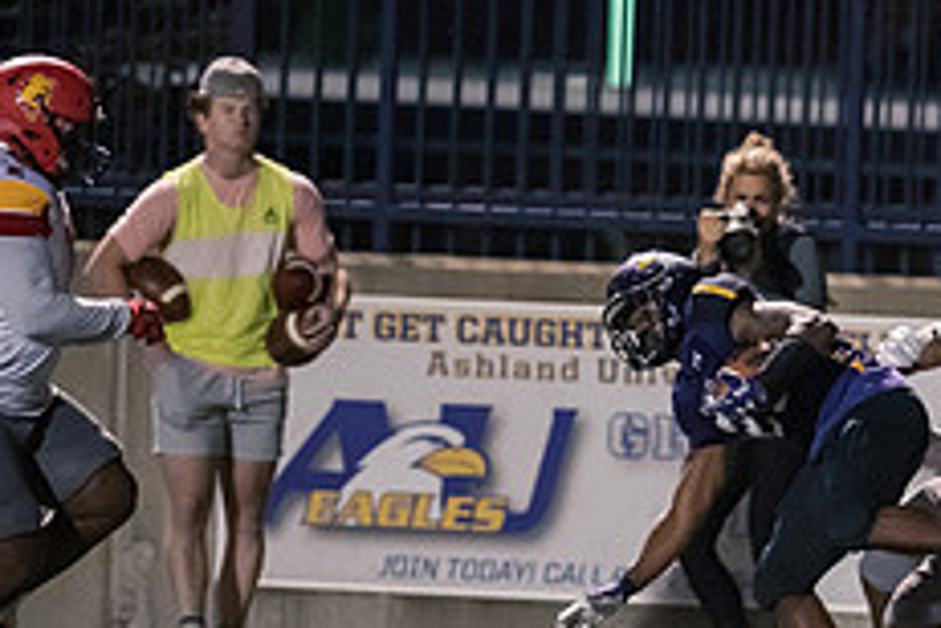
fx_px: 19655
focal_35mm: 752
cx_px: 945
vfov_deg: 1.8
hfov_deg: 2.7
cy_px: 475
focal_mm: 300
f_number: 2.8
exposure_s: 1/800
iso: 6400
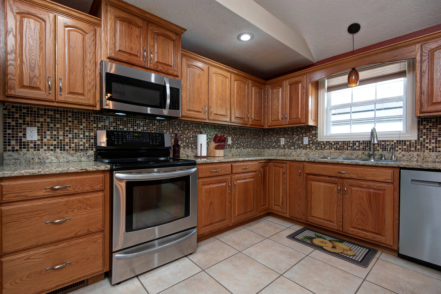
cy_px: 147
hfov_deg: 96.7
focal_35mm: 16
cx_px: 220
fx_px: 196
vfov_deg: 73.8
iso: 200
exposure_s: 1/15
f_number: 6.3
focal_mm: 16
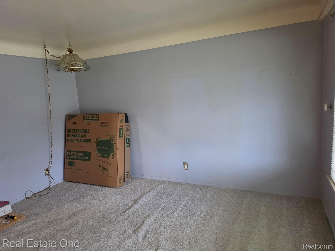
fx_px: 223
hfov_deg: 73.9
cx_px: 168
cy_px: 126
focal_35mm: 23
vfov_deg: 58.9
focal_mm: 6.5
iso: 800
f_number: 1.4
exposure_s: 1/120
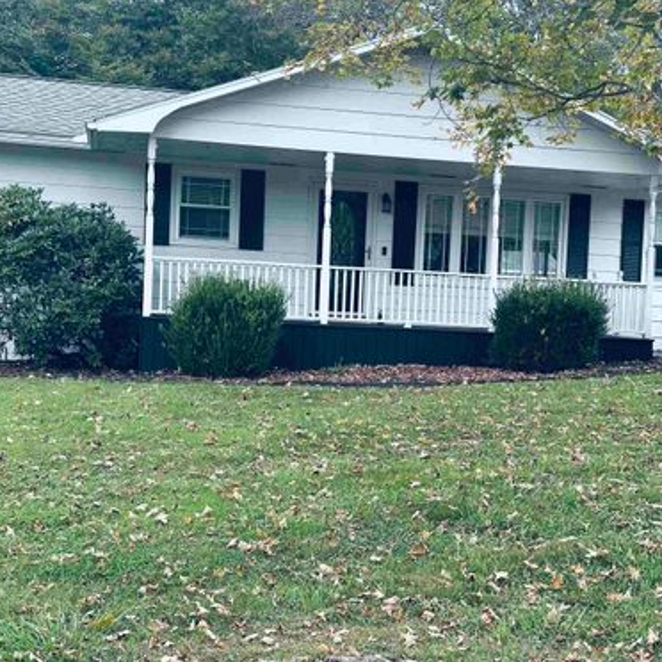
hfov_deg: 29.9
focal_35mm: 57
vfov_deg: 30.0
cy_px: 330
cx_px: 409
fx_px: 1233
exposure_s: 1/501
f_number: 1.78
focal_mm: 6.86
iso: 64
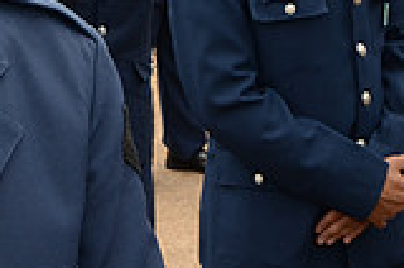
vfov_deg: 12.2
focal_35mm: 109
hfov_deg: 17.6
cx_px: -119
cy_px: -61
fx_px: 1221
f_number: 9
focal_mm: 20
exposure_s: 1/250
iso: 320
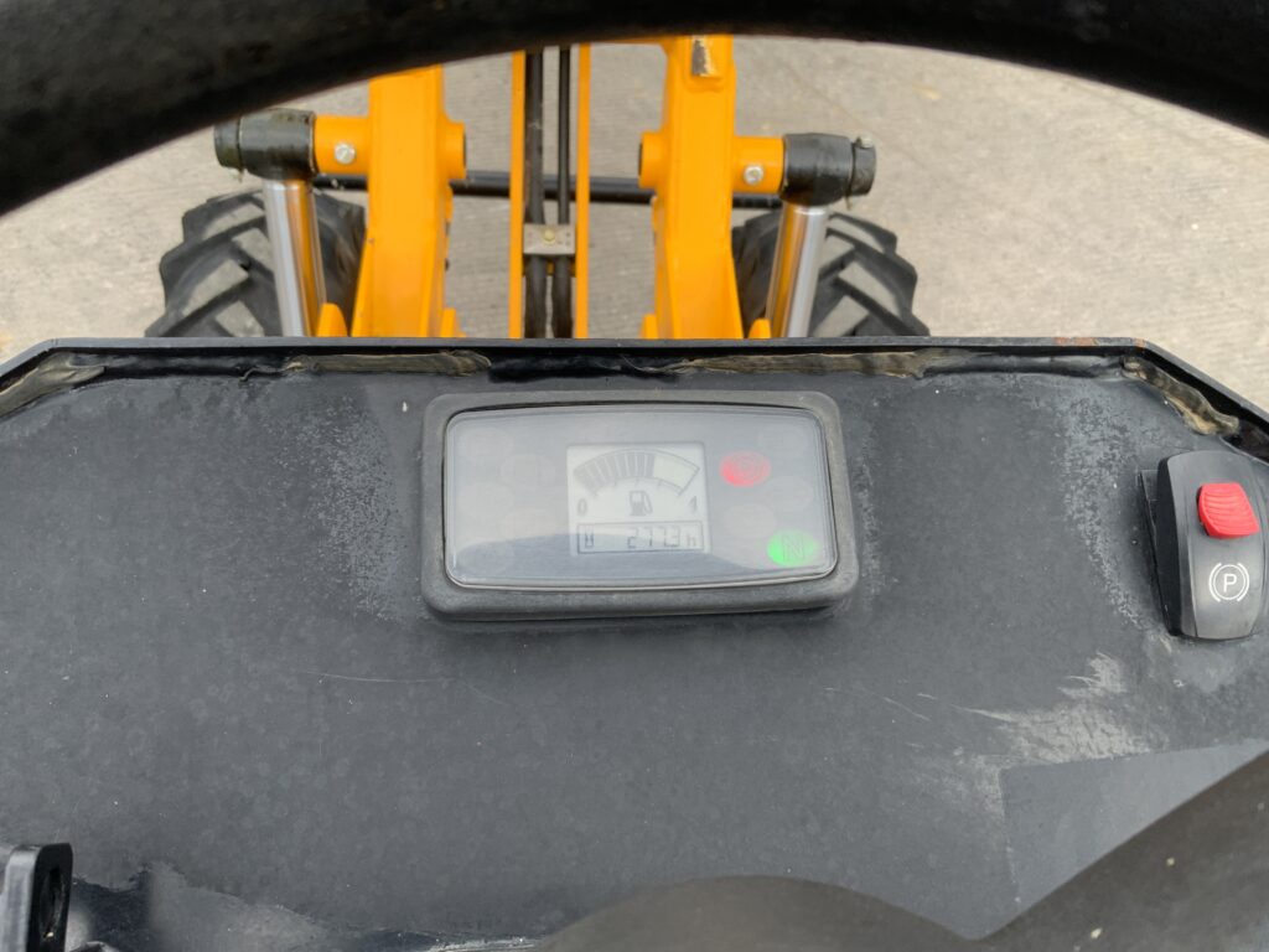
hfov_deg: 61.7
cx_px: 634
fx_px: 1063
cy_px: 476
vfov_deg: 48.2
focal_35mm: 29
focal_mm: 3
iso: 16
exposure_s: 1/294
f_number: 1.8
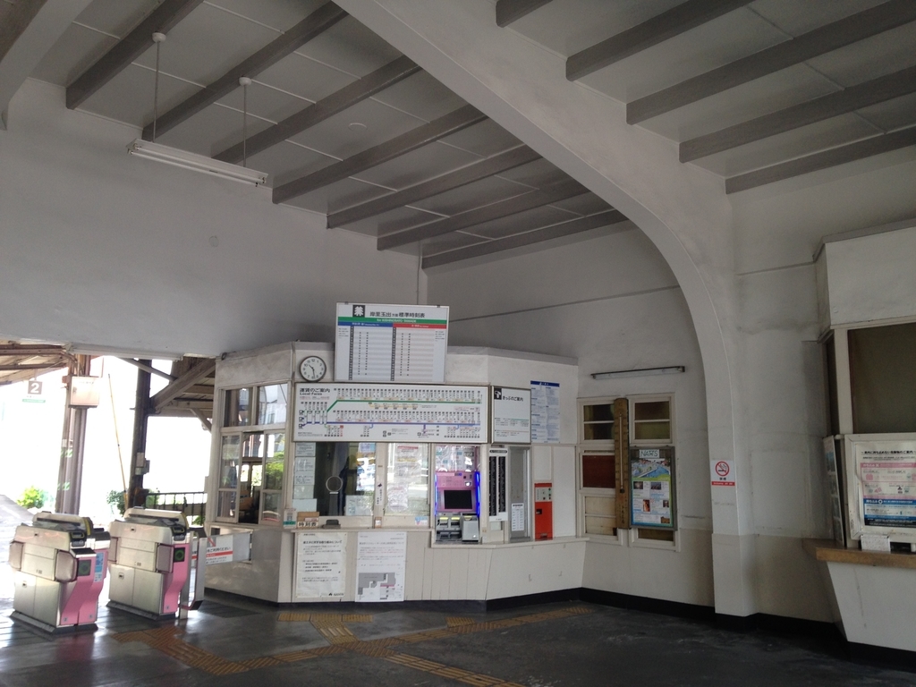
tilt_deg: +8.7
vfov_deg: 42.9
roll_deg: +1.1
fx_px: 873
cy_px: 344
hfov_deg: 55.4
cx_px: 458
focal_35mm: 33
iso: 64
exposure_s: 1/120
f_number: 2.4
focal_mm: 4.12
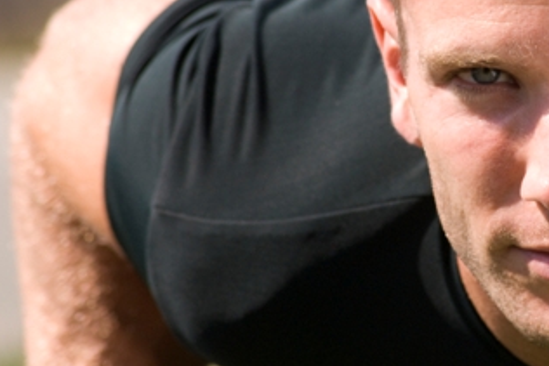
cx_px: 422
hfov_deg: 3.2
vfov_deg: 2.1
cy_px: 106
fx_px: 9947
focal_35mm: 652
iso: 400
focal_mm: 270
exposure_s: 1/500
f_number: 9
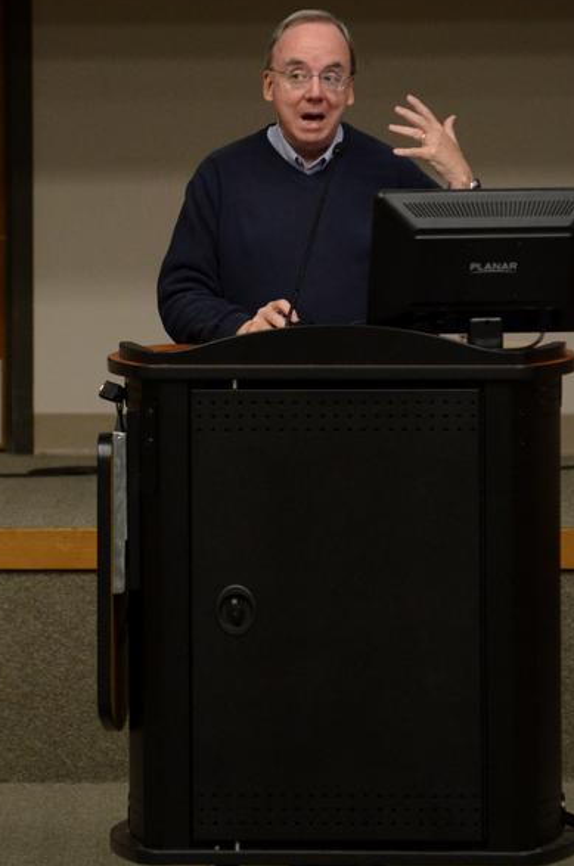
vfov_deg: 7.0
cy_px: 436
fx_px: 7084
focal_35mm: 295
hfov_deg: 4.6
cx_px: 285
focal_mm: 170
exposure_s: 1/320
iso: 2000
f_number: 3.2
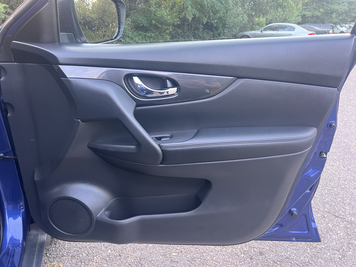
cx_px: 178
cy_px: 134
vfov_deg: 53.1
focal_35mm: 26
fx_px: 267
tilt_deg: -24.4
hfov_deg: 67.3
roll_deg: +0.8
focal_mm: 5.7
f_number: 1.5
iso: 500
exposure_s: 1/60
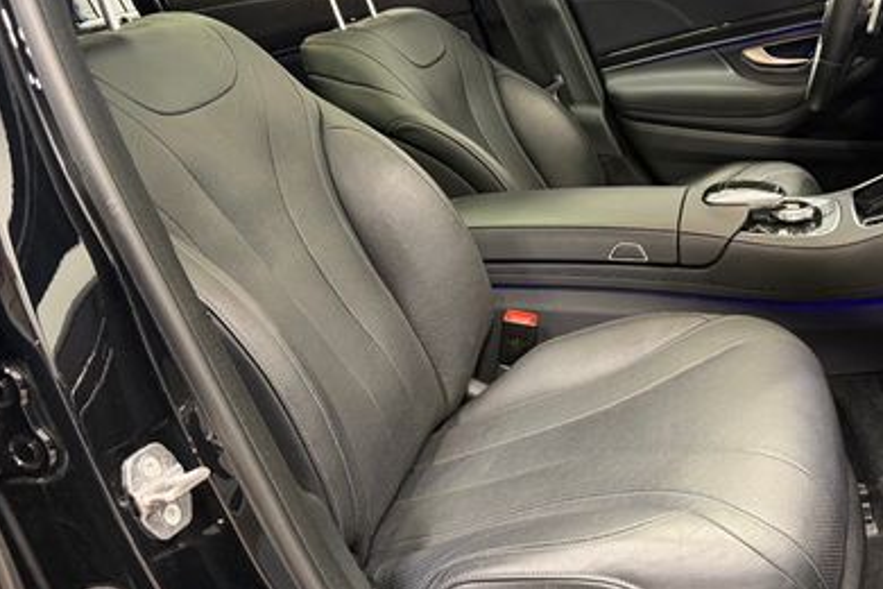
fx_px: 1006
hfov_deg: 46.6
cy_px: 245
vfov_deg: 32.6
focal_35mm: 41
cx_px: 598
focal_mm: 6.76
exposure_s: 1/60
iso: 250
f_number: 1.78
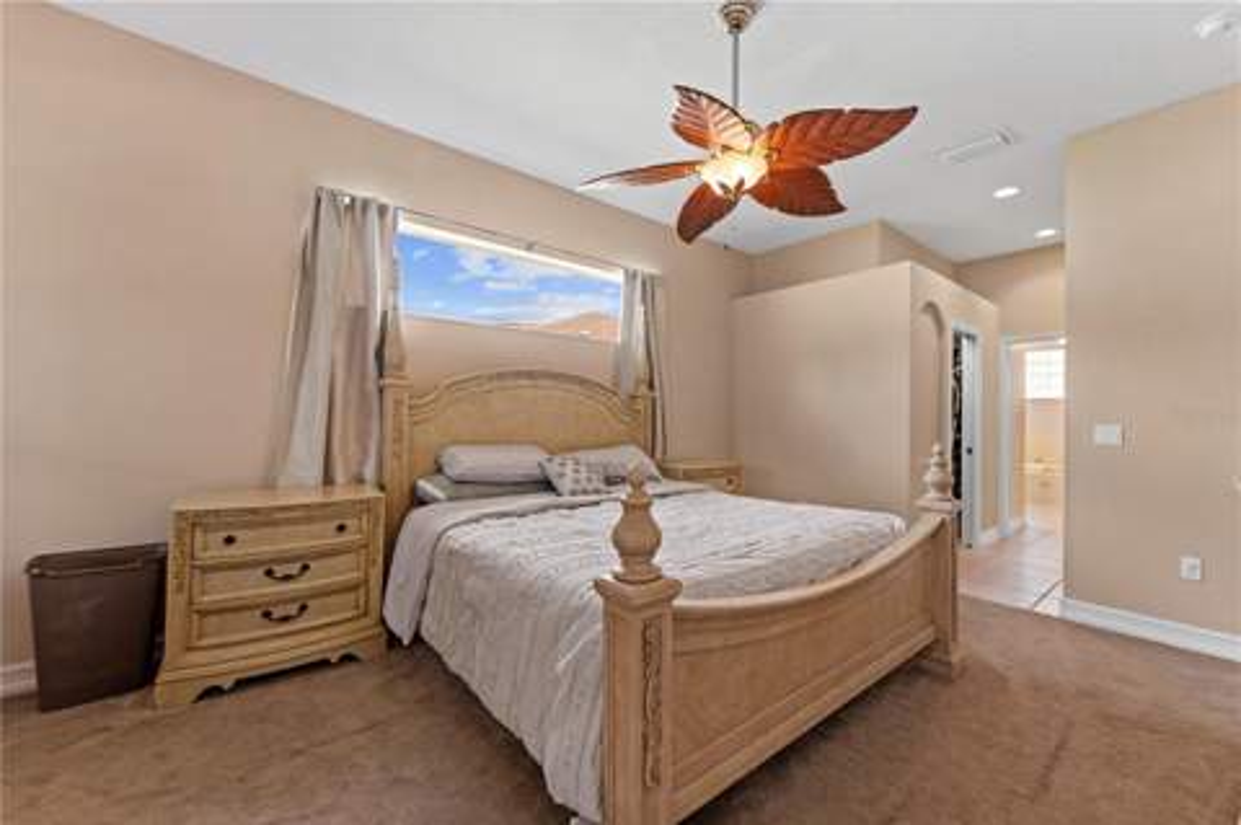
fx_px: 482
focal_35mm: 14
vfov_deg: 81.1
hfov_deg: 104.3
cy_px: 412
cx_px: 620
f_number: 8
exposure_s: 1/3
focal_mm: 14
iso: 400
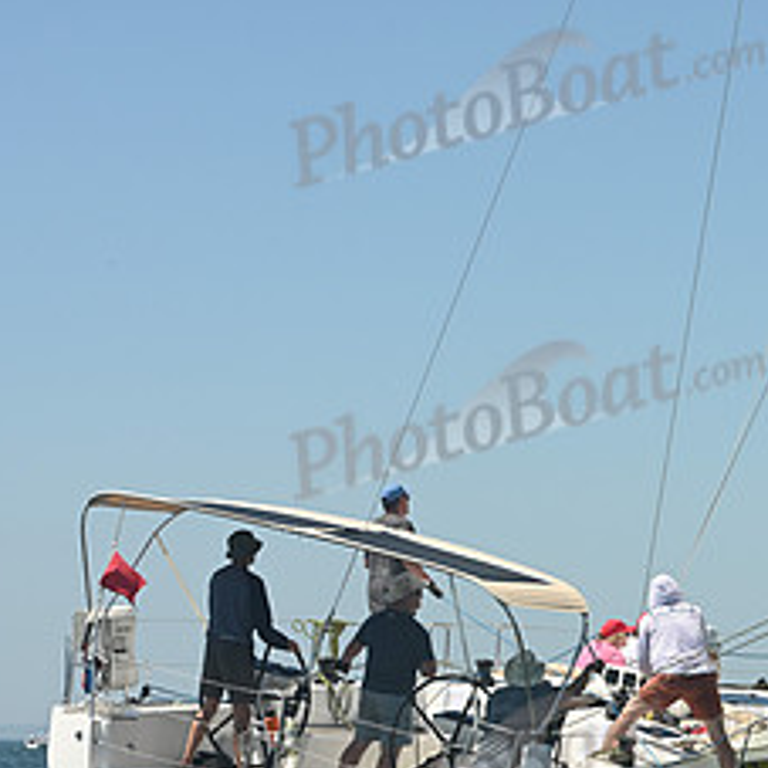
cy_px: 540
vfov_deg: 11.5
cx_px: 944
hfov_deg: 11.3
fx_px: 3815
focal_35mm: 152
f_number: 8
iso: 320
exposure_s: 1/1000
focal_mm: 70
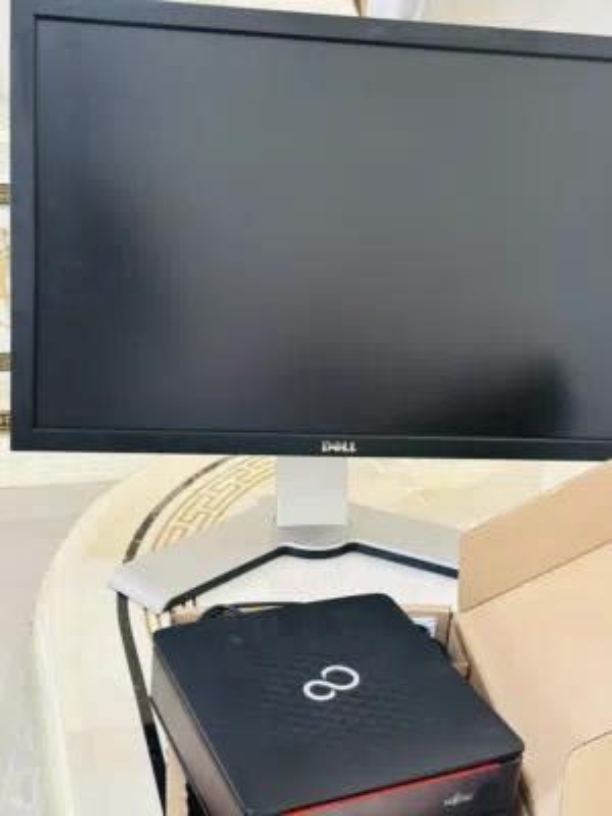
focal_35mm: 48
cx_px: 306
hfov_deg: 30.3
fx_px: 1131
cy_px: 408
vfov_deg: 39.7
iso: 400
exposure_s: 1/40
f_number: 1.78
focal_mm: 6.86
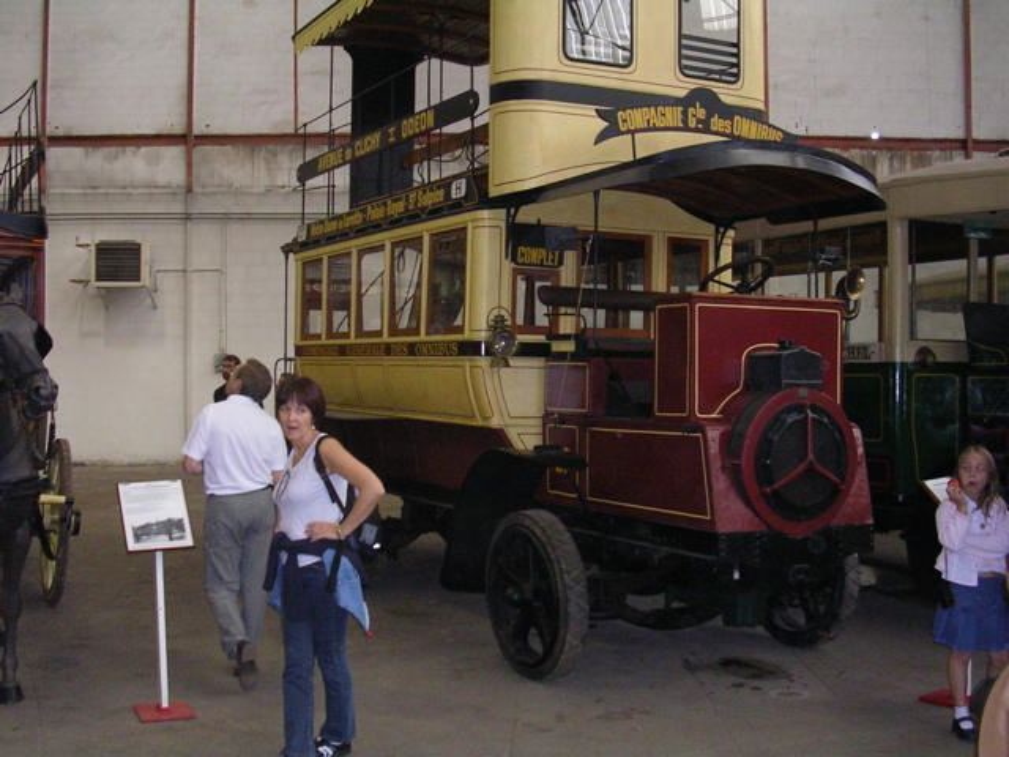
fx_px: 1253
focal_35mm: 43
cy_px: 378
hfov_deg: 43.9
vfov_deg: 33.6
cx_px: 504
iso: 200
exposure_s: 1/60.1
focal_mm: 6.6
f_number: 3
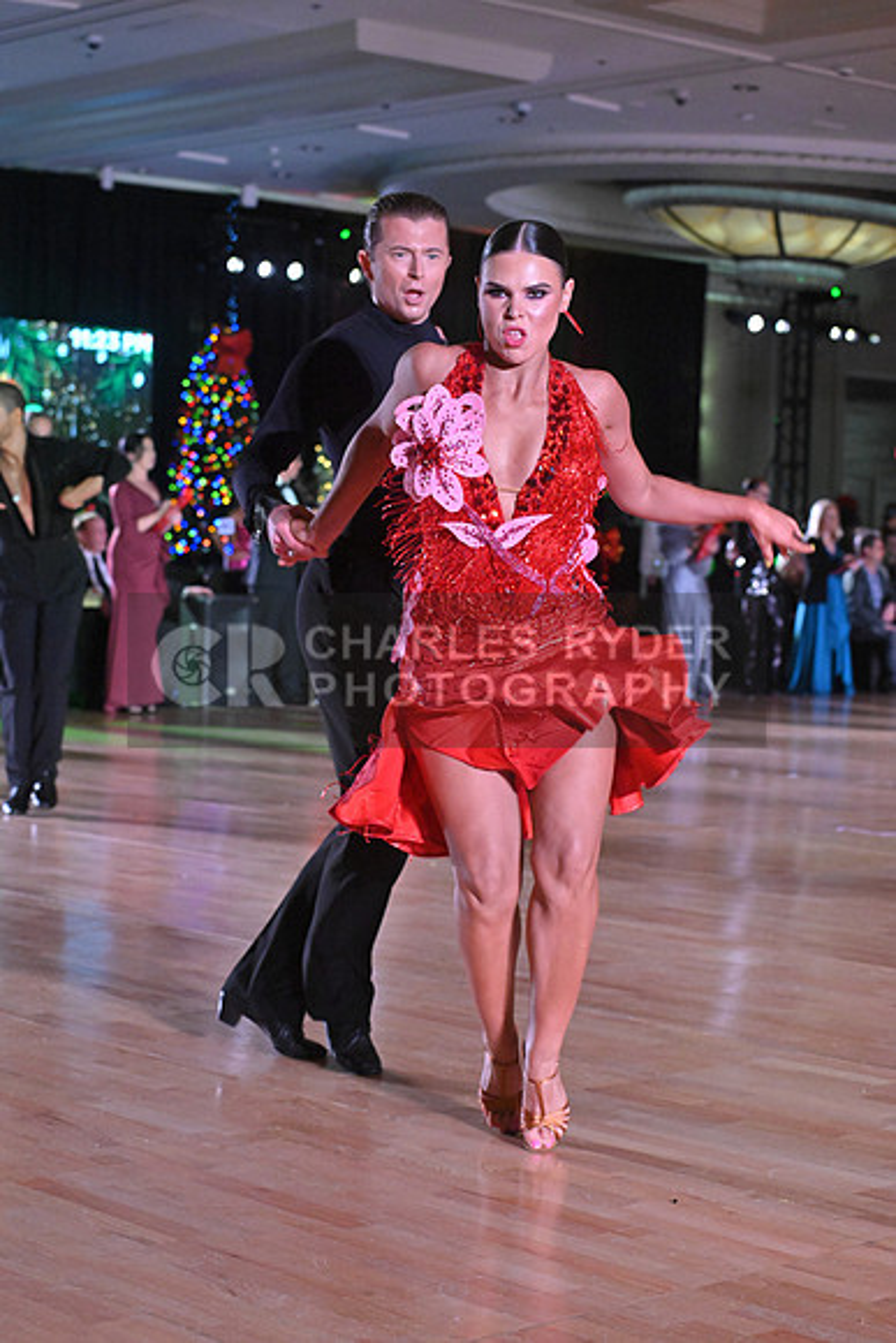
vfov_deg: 28.8
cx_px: 448
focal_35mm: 70
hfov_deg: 19.5
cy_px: 672
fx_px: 2612
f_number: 5.6
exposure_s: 1/400
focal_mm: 70
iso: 6400
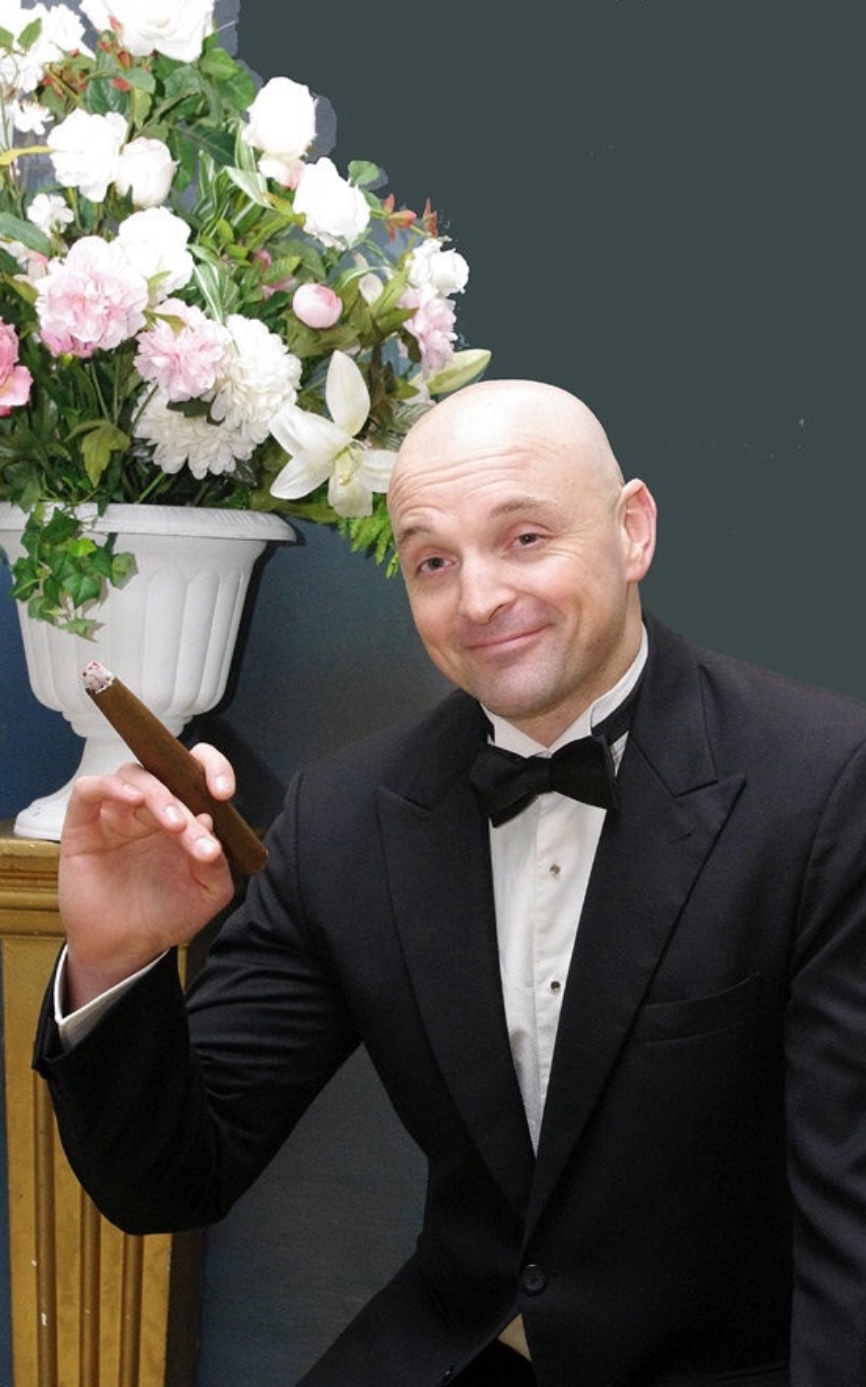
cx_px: 465
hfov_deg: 22.0
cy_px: 701
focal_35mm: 59
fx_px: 2228
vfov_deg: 34.5
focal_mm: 37.5
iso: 3200
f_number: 11
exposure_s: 1/30
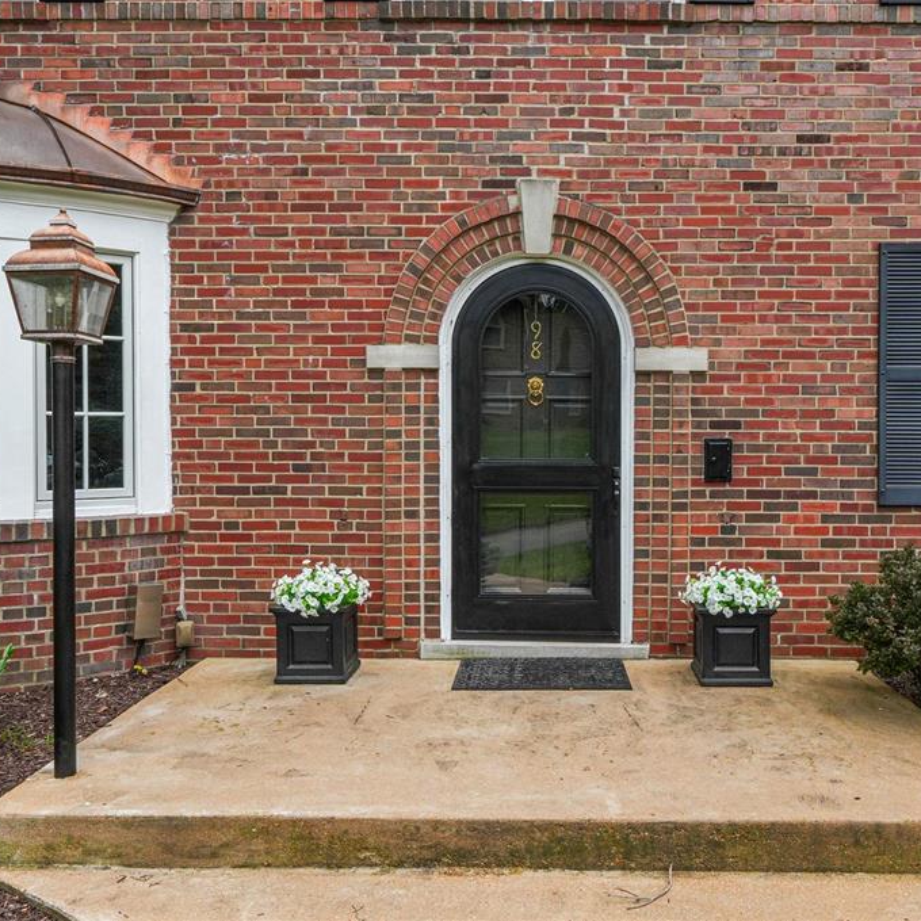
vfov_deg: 50.2
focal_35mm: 33
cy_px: 460
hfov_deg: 50.0
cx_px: 543
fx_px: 983
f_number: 8
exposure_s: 1/640
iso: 400
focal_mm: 17
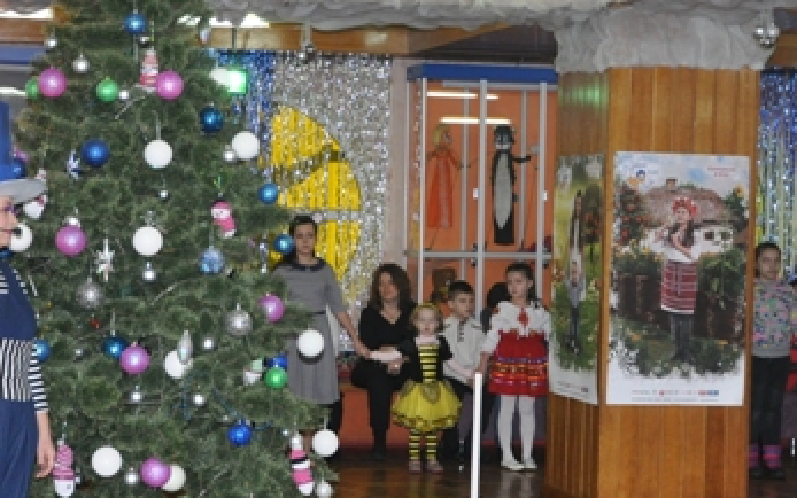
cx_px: 338
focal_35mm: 90
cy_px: 240
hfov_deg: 23.0
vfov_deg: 14.5
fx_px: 1955
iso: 1000
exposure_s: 1/60
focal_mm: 32
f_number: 4.2
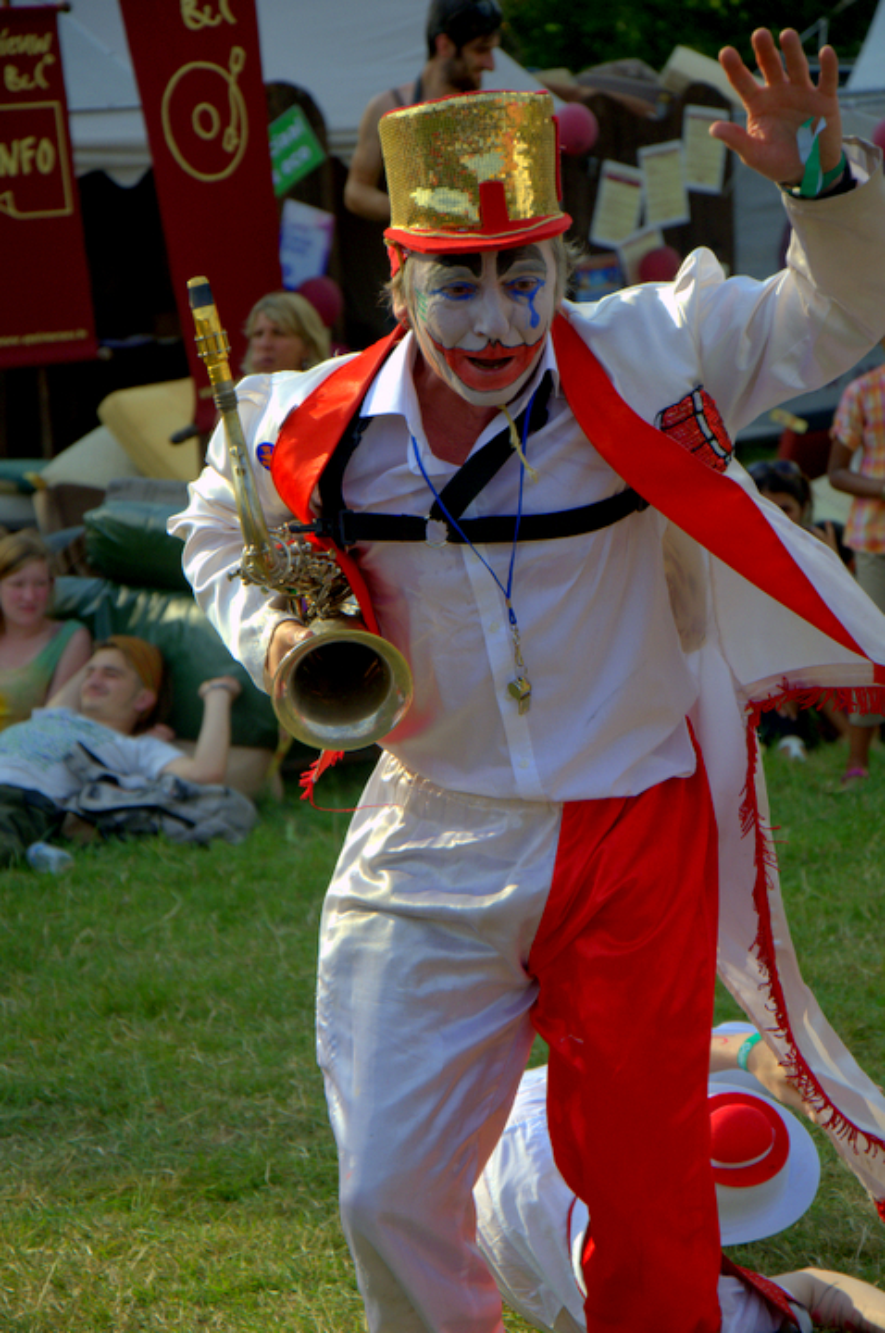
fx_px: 4437
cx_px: 442
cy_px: 666
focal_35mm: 120
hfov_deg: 11.4
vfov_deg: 17.1
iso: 320
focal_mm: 80
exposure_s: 1/800
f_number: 5.3
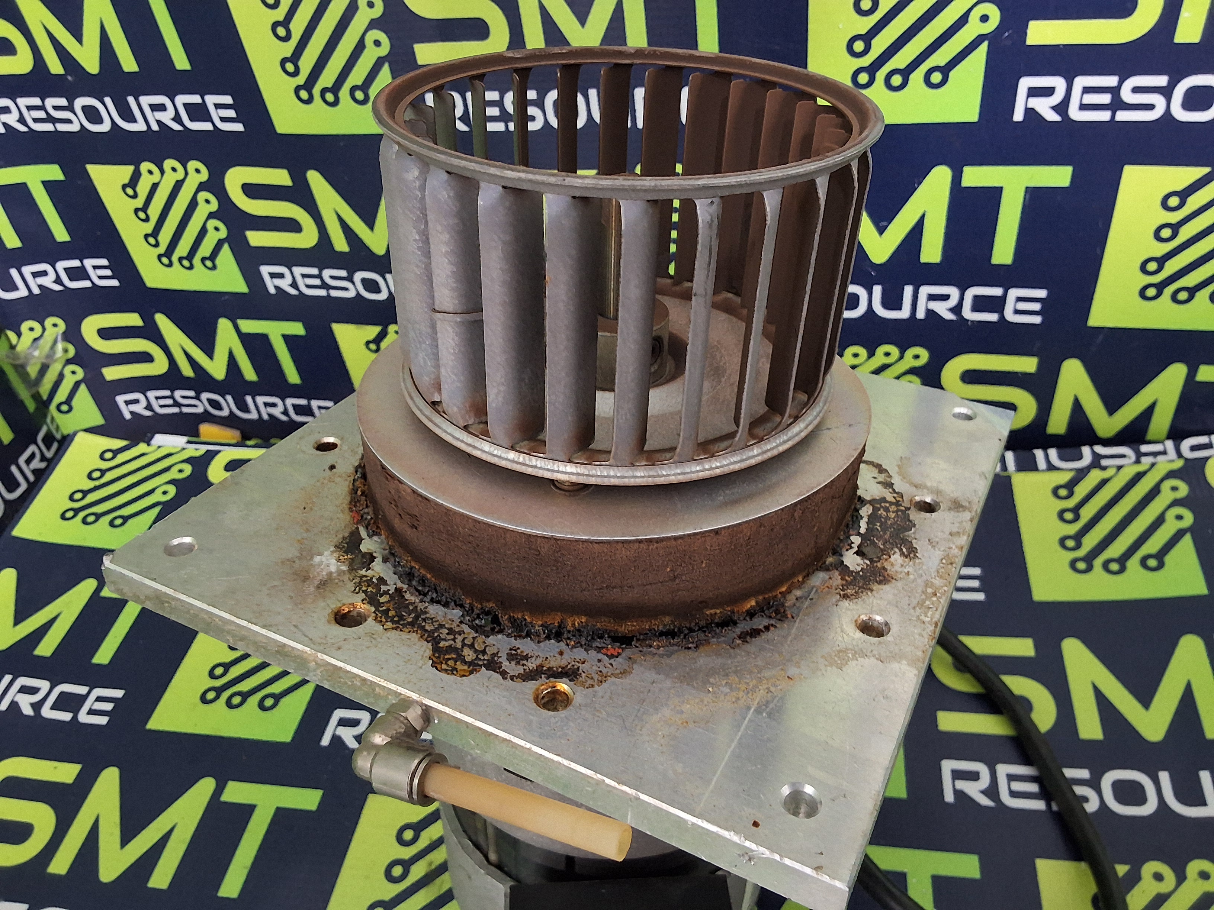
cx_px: 607
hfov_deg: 63.4
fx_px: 982
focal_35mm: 28
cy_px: 455
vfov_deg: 49.7
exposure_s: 1/24
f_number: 1.9
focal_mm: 2.91
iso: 320
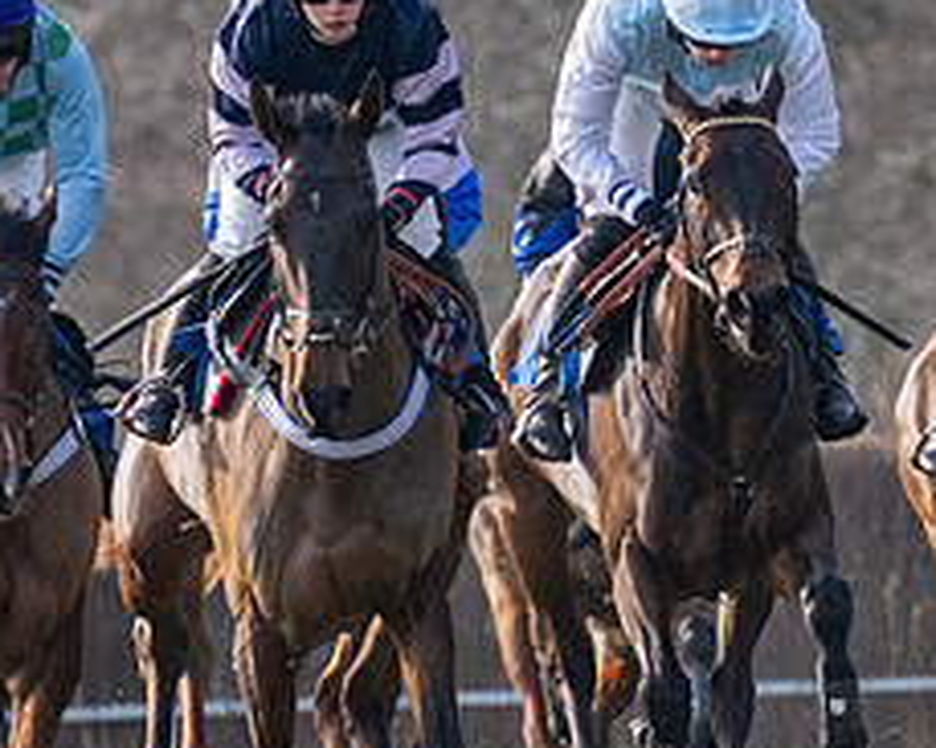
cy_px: 577
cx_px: 907
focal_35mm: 1628
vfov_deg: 1.0
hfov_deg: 1.2
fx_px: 45080
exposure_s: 1/2000
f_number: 4
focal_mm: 260
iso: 400
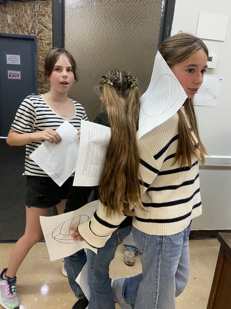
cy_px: 154
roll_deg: -5.2
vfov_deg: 67.3
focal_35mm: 26
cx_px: 116
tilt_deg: -16.0
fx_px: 231
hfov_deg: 53.1
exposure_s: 1/60
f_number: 1.8
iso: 100
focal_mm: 4.25
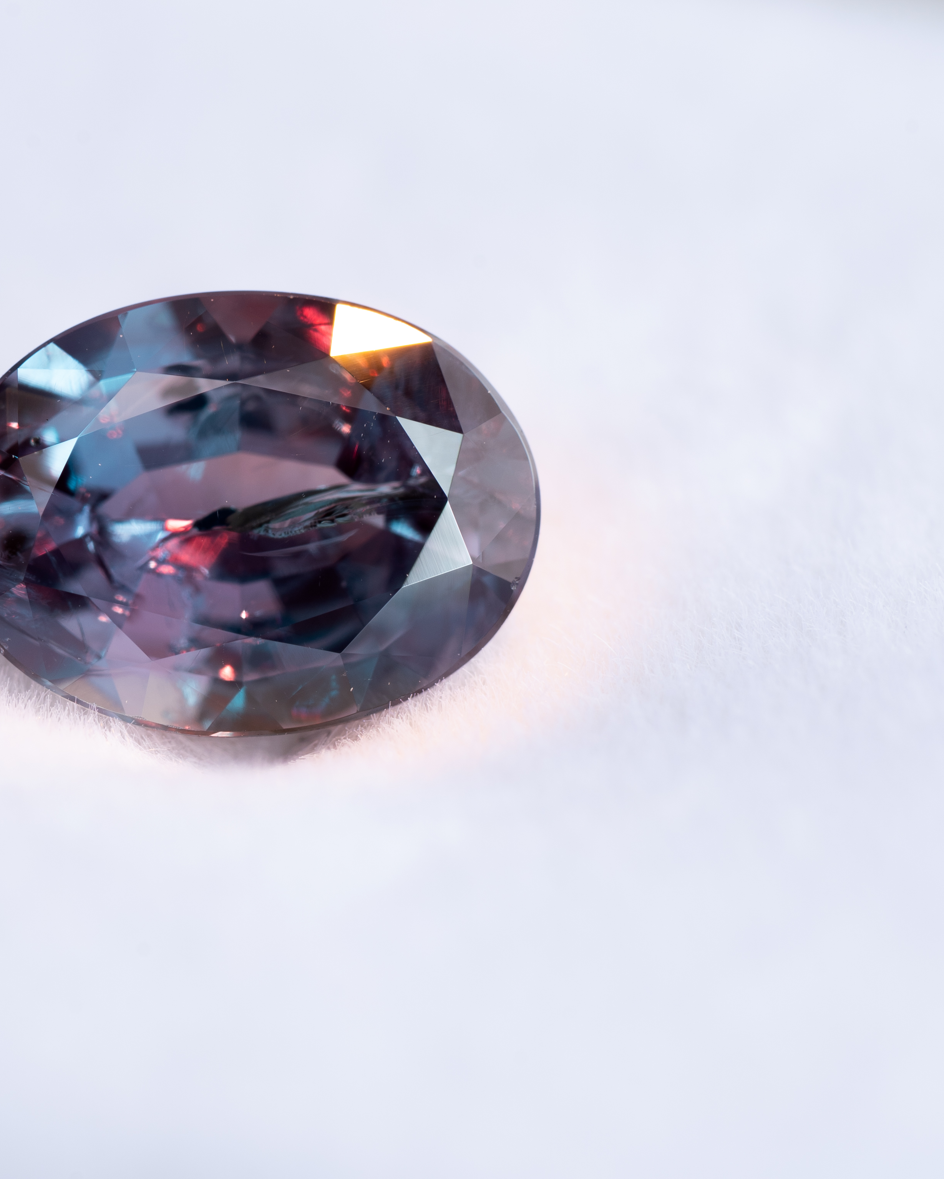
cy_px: 612
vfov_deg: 11.7
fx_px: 5762
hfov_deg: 9.3
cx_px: 213
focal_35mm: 165
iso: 100
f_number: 7.1
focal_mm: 90
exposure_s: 1/3
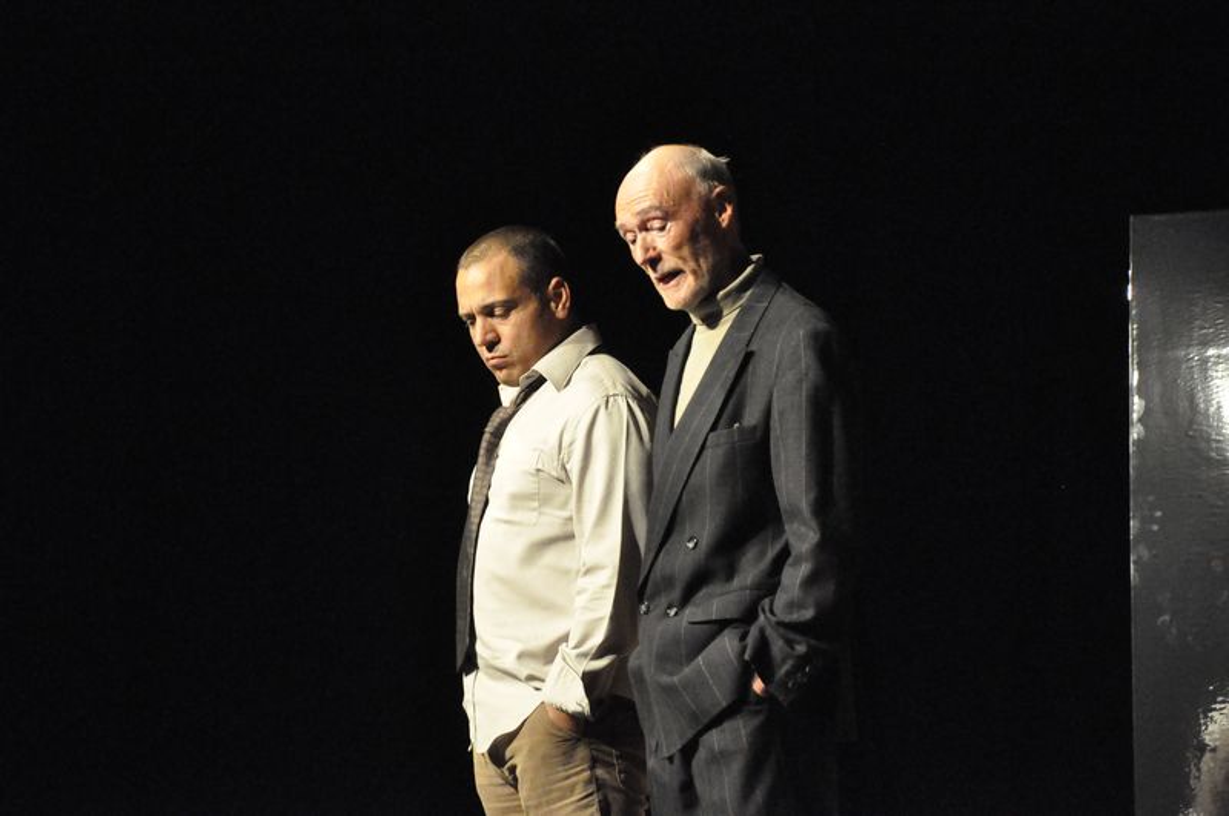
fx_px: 5369
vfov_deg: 8.7
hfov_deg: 13.1
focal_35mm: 158
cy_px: 408
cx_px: 614
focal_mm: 105
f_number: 5.6
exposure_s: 1/60
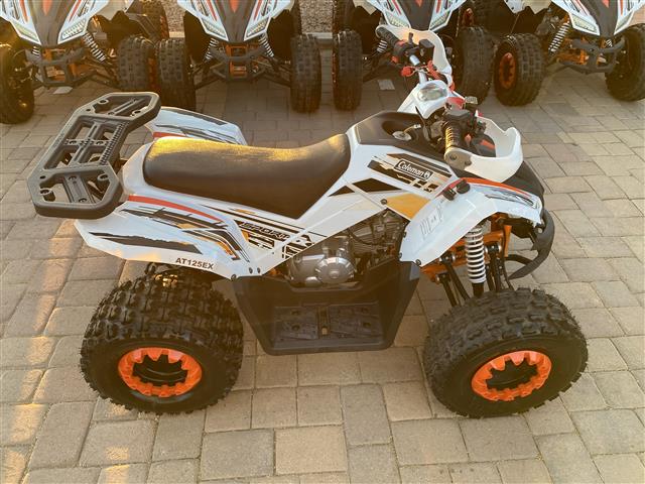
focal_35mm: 26
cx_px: 322
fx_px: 484
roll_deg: -3.6
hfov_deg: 67.3
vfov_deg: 53.1
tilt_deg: -38.9
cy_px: 242
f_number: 1.8
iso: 80
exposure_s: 1/122
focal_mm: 4.25
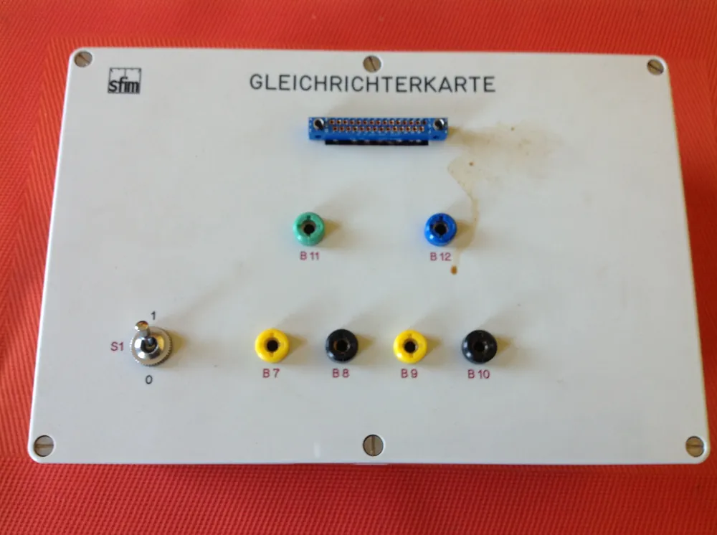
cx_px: 358
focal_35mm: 35
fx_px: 724
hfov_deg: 52.7
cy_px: 268
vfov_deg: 40.6
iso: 50
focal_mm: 4.28
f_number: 2.4
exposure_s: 1/15
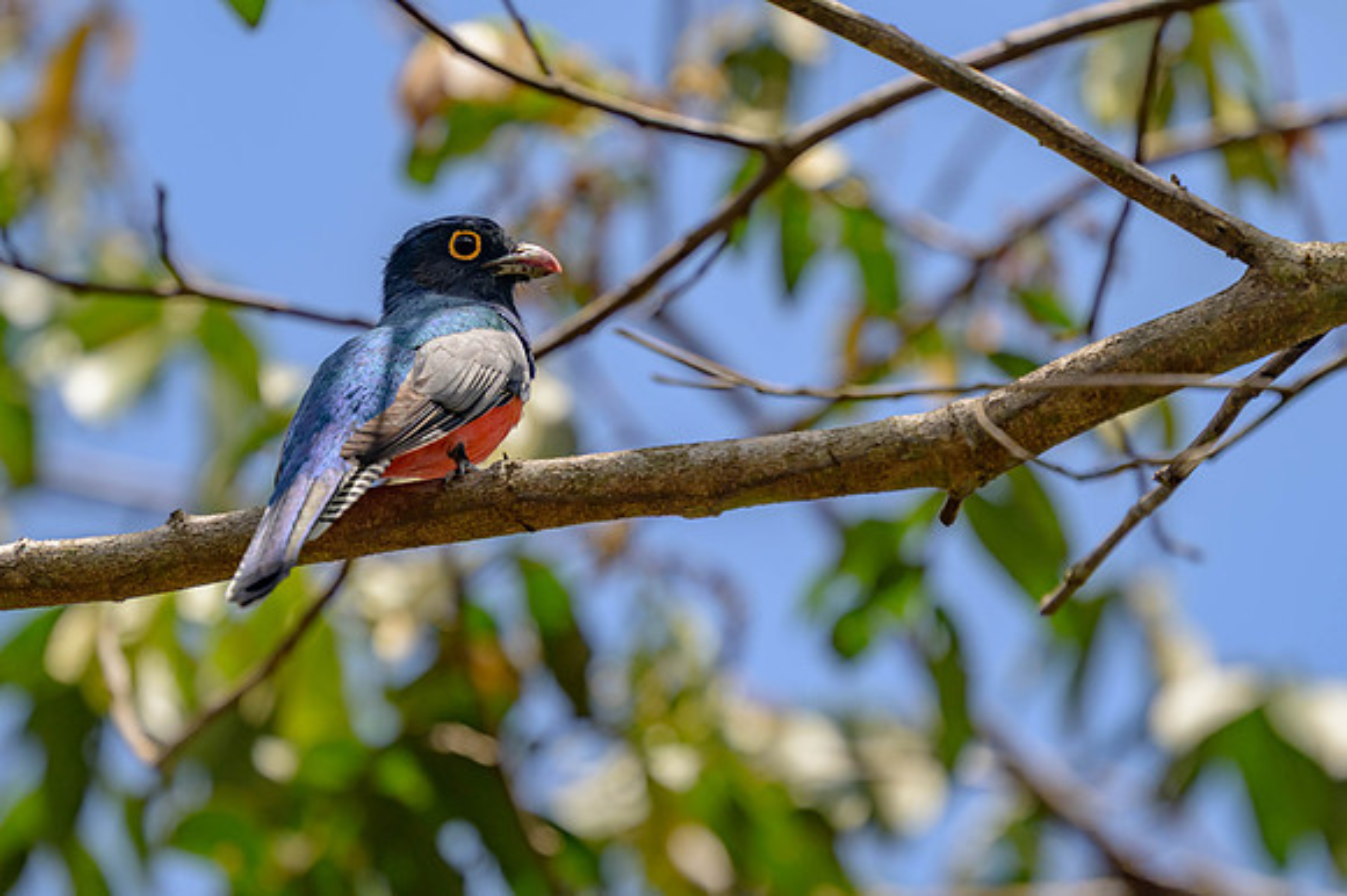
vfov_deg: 1.4
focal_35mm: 982
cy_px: 488
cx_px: 673
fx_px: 36713
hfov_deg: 2.1
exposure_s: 1/1600
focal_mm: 560
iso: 250
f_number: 4
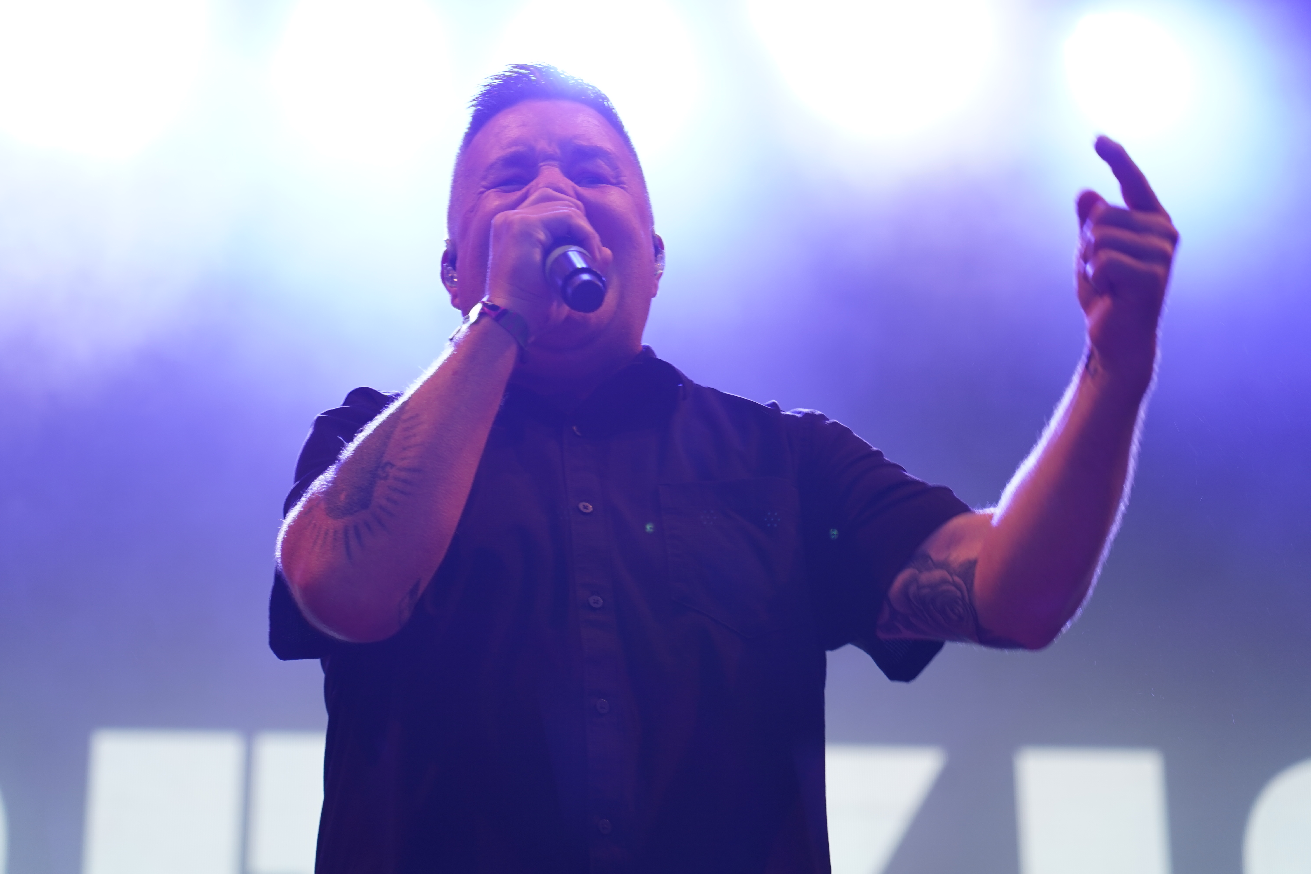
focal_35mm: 105
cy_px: 437
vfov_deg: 13.0
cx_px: 656
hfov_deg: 19.5
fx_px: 3823
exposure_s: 1/125
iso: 320
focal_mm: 105
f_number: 4
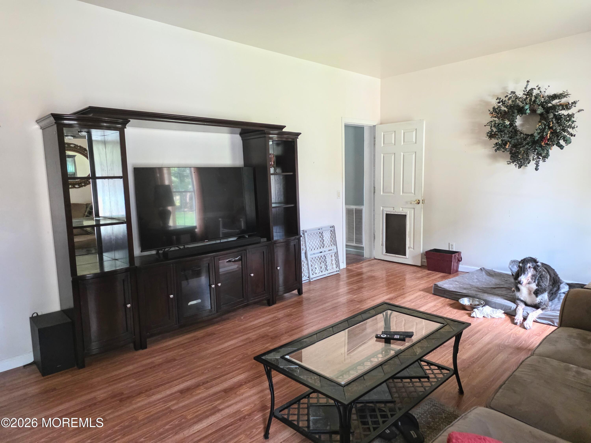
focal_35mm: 23
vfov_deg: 58.9
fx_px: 393
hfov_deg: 73.9
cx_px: 296
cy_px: 222
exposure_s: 1/120
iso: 800
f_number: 1.7
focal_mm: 6.25
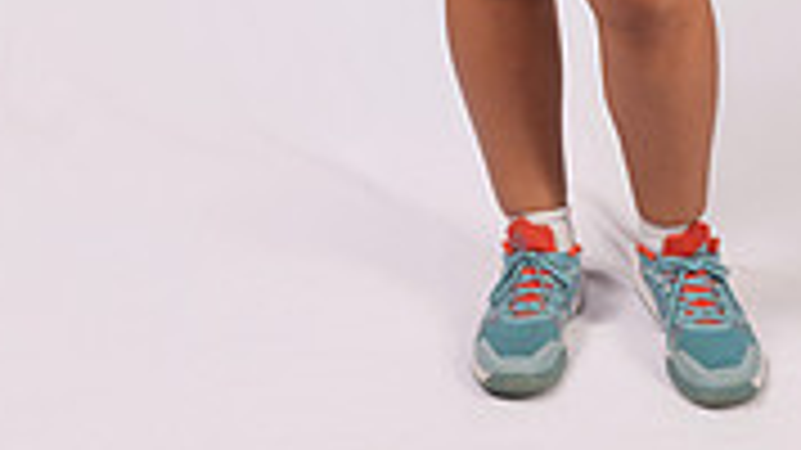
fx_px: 1911
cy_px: -508
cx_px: 536
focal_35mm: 90
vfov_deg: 11.7
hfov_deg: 23.6
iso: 160
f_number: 5.6
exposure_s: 1/125
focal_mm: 34
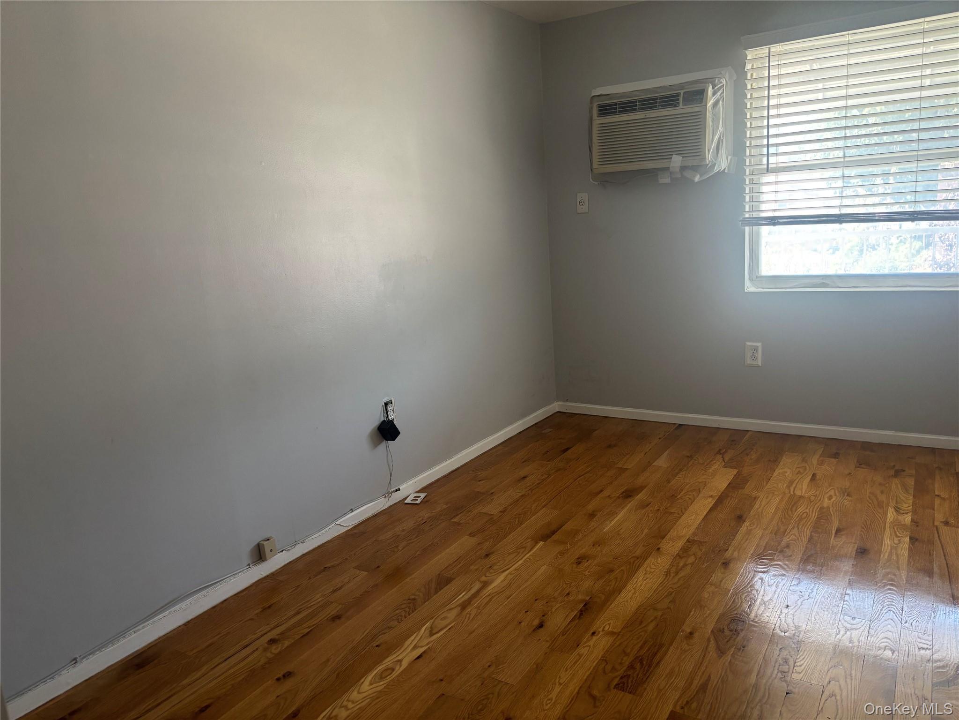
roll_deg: +4.0
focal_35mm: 26
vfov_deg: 53.1
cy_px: 360
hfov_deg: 67.3
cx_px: 480
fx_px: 720
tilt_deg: -11.4
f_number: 1.6
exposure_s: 1/82
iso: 125
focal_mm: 5.96
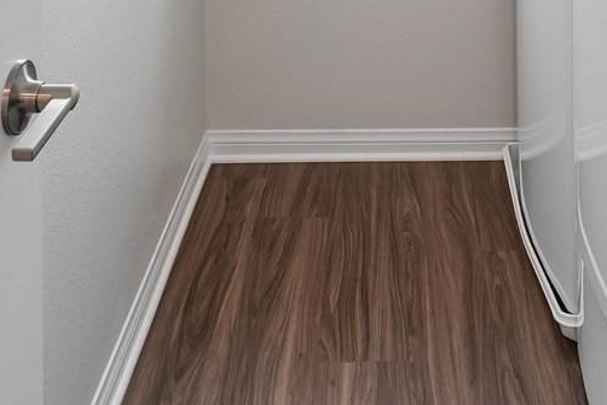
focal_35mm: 53
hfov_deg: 37.2
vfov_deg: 20.6
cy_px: -248
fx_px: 894
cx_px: 389
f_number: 8
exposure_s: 1/25
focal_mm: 13
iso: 400
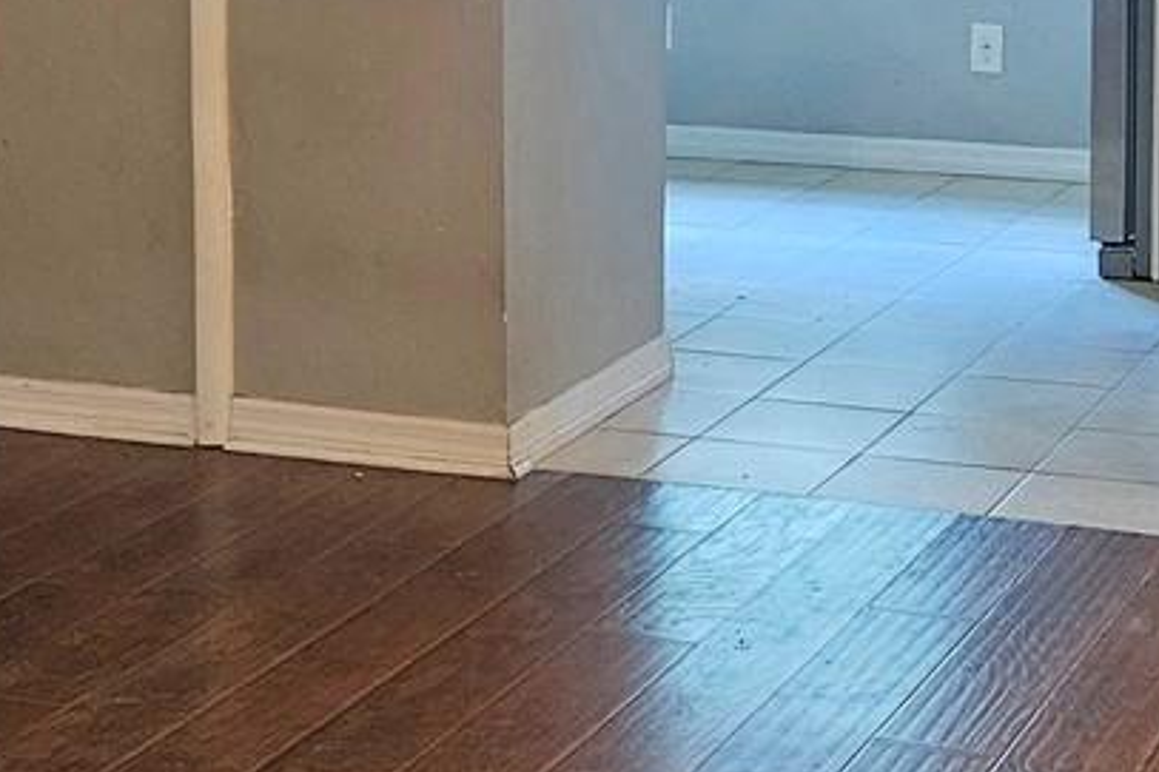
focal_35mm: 94
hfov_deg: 21.6
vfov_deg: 14.3
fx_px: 3025
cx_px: 735
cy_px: 3
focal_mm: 5.4
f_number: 1.8
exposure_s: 1/60
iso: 640
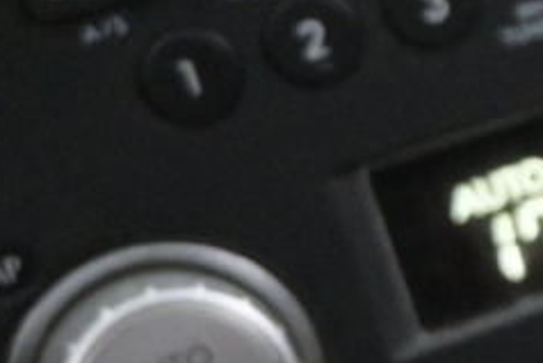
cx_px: 1488
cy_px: 384
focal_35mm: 214
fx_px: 3236
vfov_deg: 6.4
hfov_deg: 8.4
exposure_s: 1/30
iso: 5000
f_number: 4
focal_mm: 21
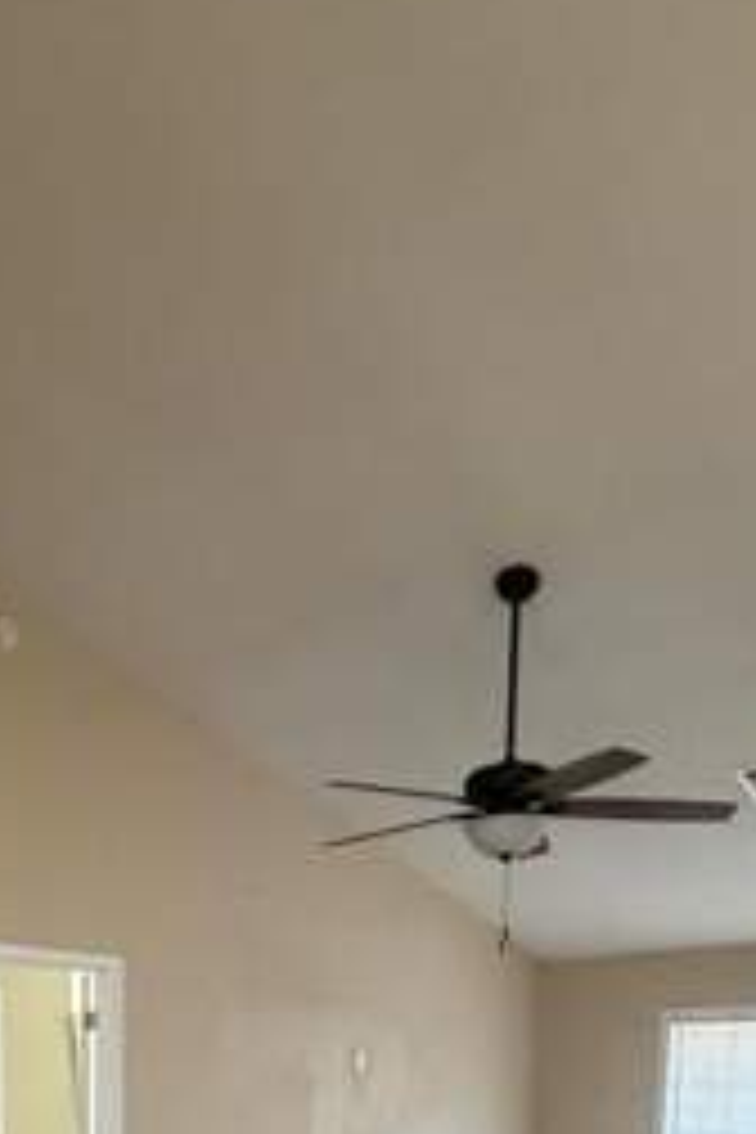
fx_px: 1165
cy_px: 1228
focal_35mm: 37
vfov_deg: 41.9
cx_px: 162
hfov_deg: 34.9
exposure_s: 1/60
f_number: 2.2
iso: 640
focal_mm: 2.22
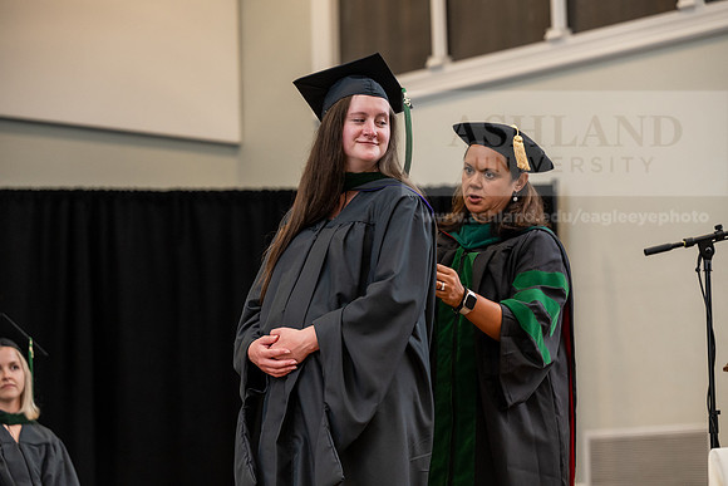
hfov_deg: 19.6
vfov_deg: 13.2
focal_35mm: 104
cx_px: 364
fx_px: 2104
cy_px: 243
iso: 1600
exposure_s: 1/200
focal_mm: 104
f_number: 3.5
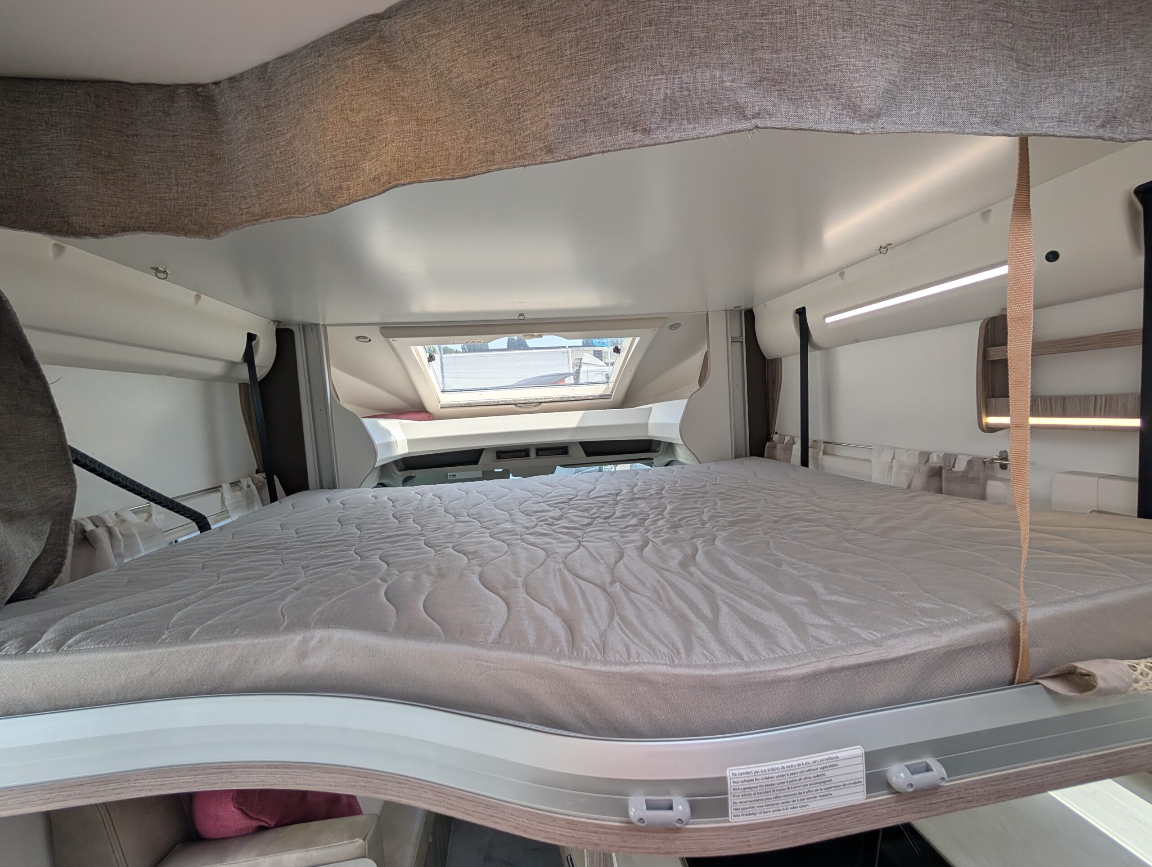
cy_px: 434
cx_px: 576
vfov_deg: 94.6
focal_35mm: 12
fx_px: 400
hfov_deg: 110.5
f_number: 1.7
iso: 49
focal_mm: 2.02
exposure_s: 1/527
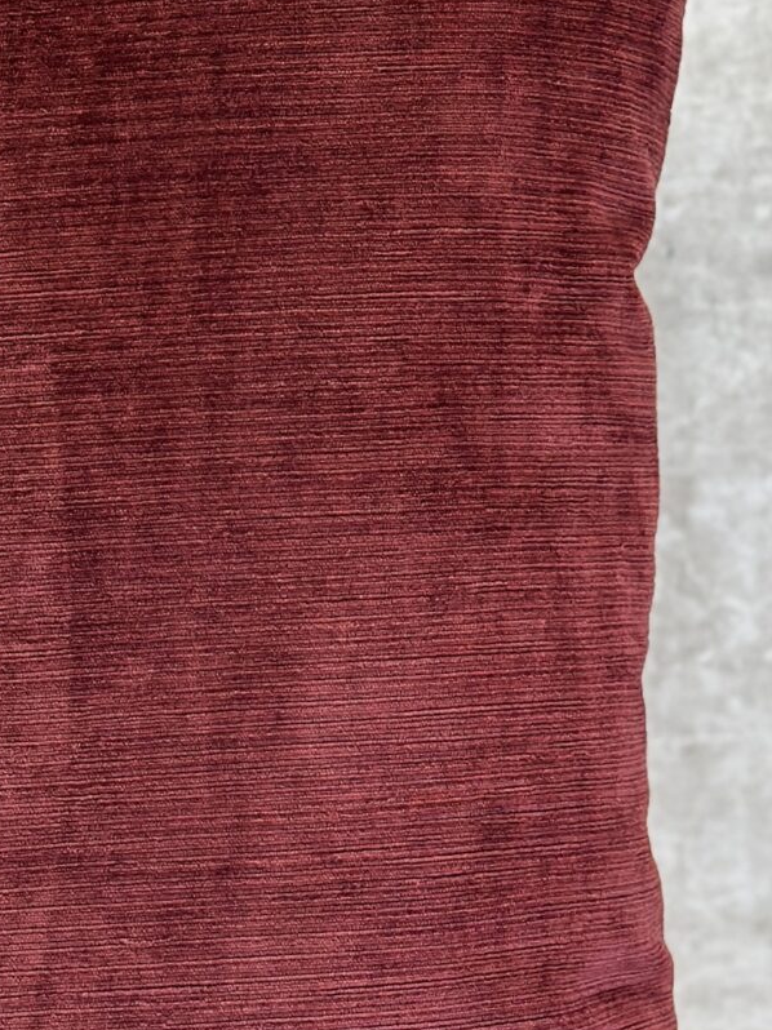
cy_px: 696
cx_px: -364
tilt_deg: -16.6
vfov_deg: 12.8
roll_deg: +2.9
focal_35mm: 154
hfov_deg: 9.4
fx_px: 4582
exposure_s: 1/60
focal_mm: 6.86
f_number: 1.78
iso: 100
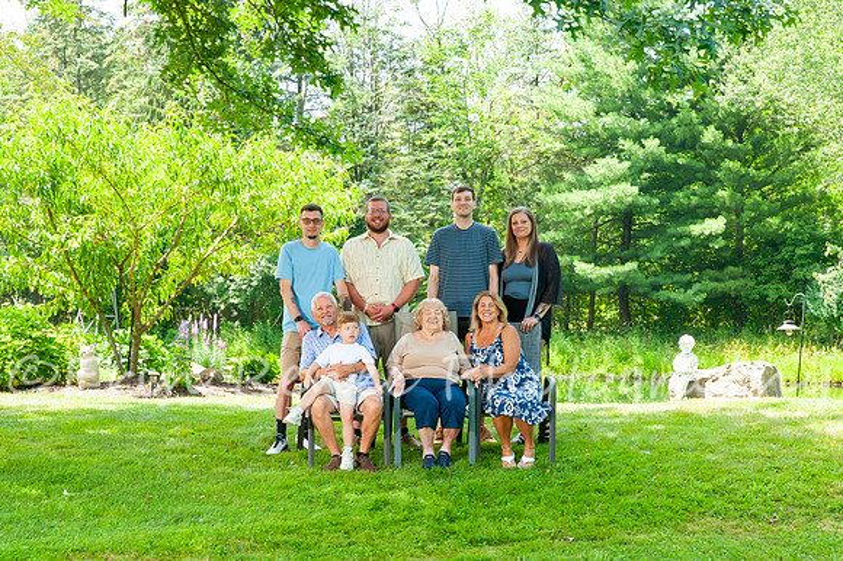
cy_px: 310
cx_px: 412
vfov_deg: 15.9
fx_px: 2013
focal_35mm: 86
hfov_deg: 23.7
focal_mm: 70
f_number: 14
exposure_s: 1/160
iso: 800
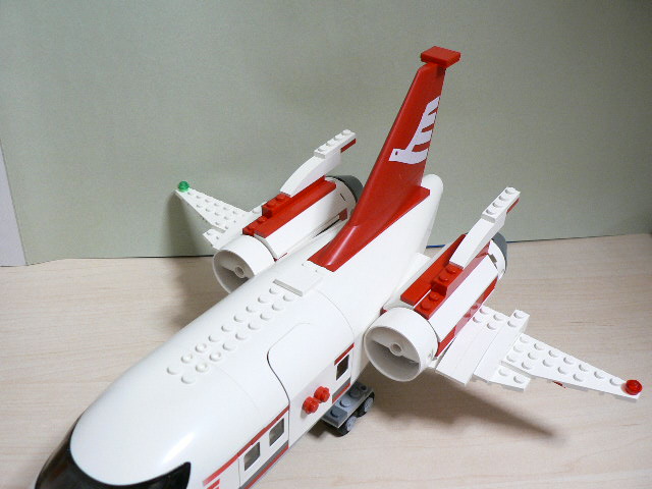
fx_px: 678
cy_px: 244
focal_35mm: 36
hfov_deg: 51.4
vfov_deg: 39.7
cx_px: 326
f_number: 2.8
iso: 200
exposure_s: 1/15
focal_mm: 6
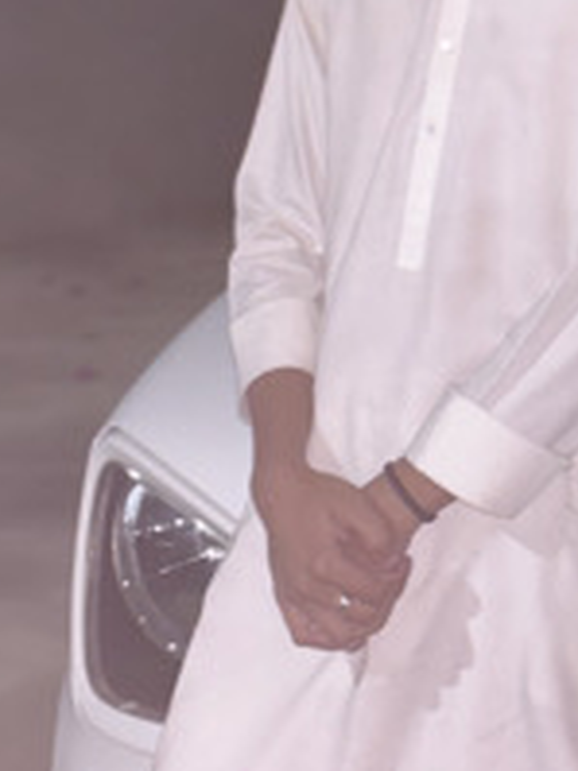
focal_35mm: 134
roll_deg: +2.1
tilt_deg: -8.4
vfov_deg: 14.5
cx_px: 497
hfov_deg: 11.0
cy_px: 23
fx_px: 2986
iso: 160
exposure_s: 1/13
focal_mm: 5.96
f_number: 1.6
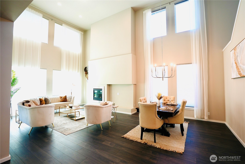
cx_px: 122
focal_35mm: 16
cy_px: 82
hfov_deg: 96.7
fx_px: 109
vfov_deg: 73.8
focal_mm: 16
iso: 160
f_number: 4
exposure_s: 1/60
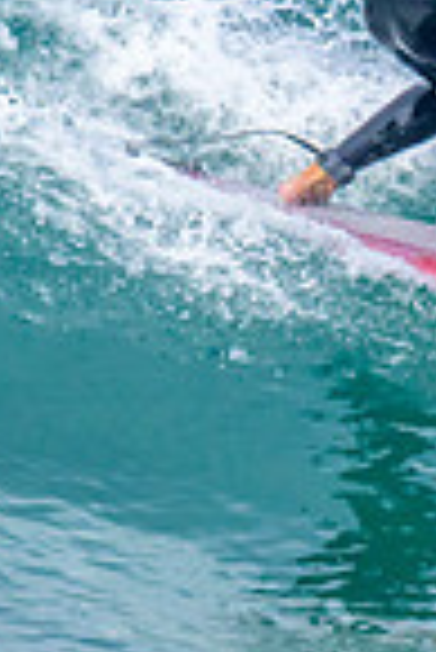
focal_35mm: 3729
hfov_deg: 0.4
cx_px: 883
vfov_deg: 0.6
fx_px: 67577
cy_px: 171
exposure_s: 1/2000
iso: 1600
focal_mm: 680
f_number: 11
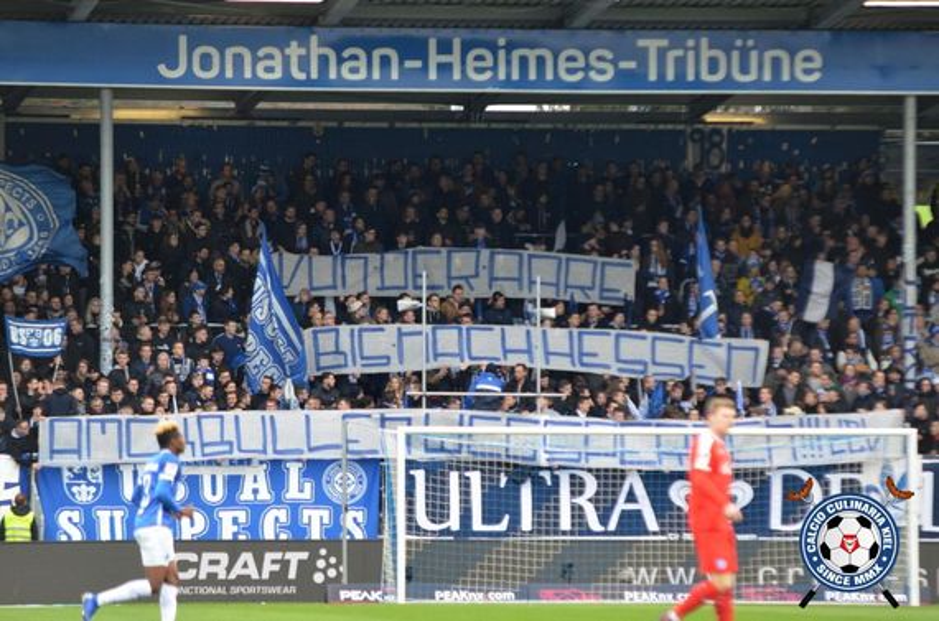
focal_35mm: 300
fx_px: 7805
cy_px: 310
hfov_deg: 6.9
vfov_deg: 4.6
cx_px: 470
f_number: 3.5
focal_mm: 200
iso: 1000
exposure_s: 1/1000
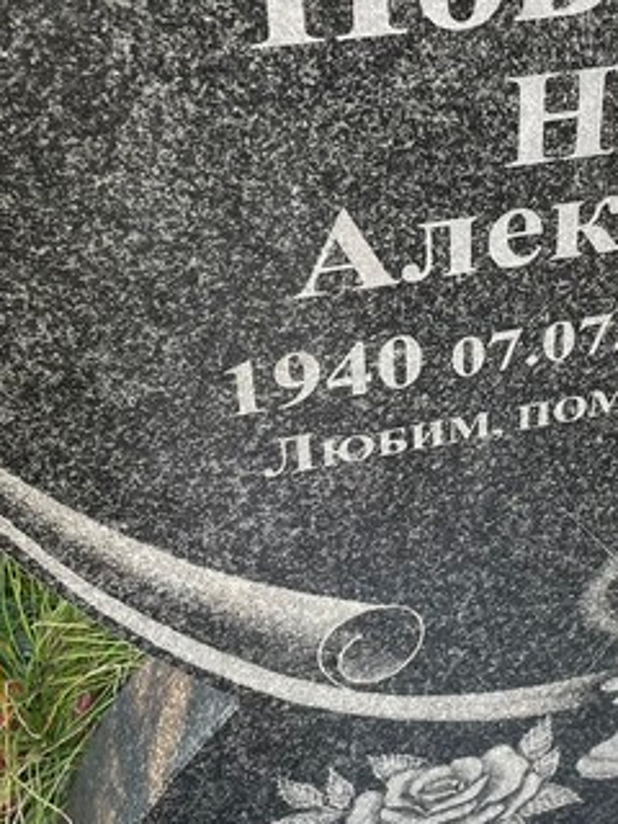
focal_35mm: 65
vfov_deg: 29.7
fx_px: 1547
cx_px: 605
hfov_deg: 21.8
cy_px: 306
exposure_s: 1/121
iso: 50
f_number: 1.6
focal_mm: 4.2
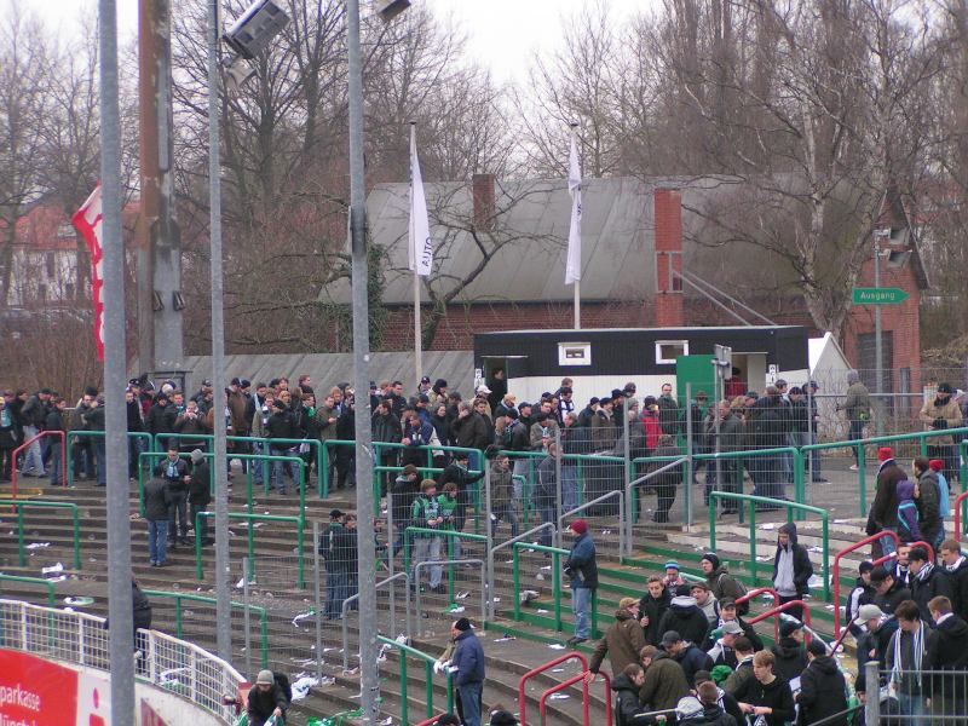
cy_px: 363
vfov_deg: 11.3
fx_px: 3663
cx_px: 484
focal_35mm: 131
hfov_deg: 15.1
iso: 125
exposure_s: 1/160
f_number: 3.5
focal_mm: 20
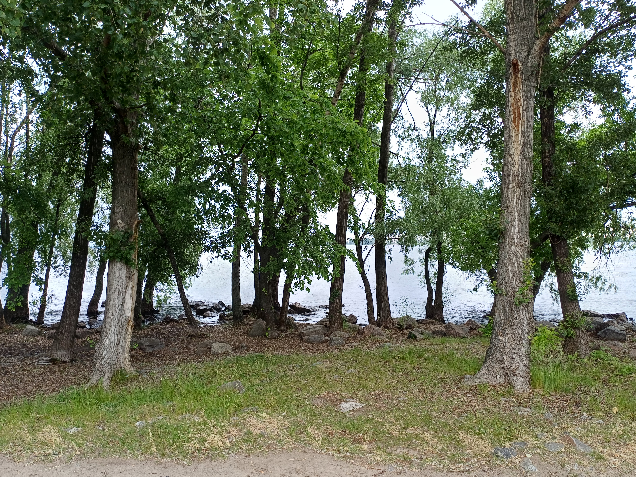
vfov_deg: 54.9
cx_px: 318
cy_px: 238
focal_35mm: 25
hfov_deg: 69.4
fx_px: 459
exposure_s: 1/262
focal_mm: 4.65
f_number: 1.8
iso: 50
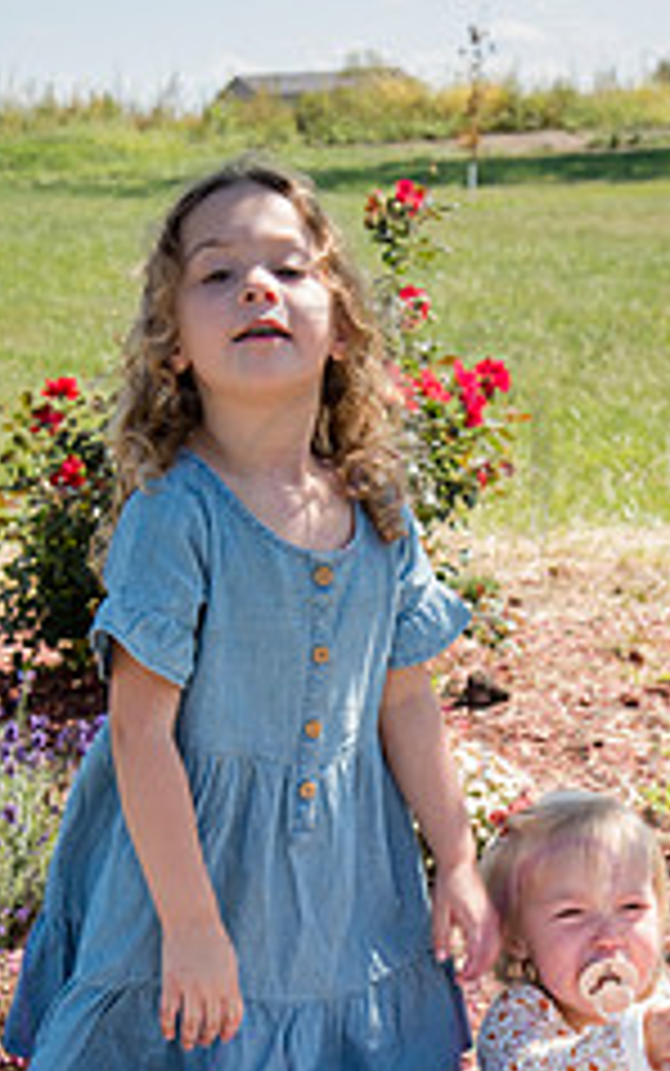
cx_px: 355
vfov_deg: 20.5
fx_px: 2918
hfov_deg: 13.1
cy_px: 904
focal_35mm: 100
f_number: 9
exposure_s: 1/320
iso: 400
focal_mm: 52
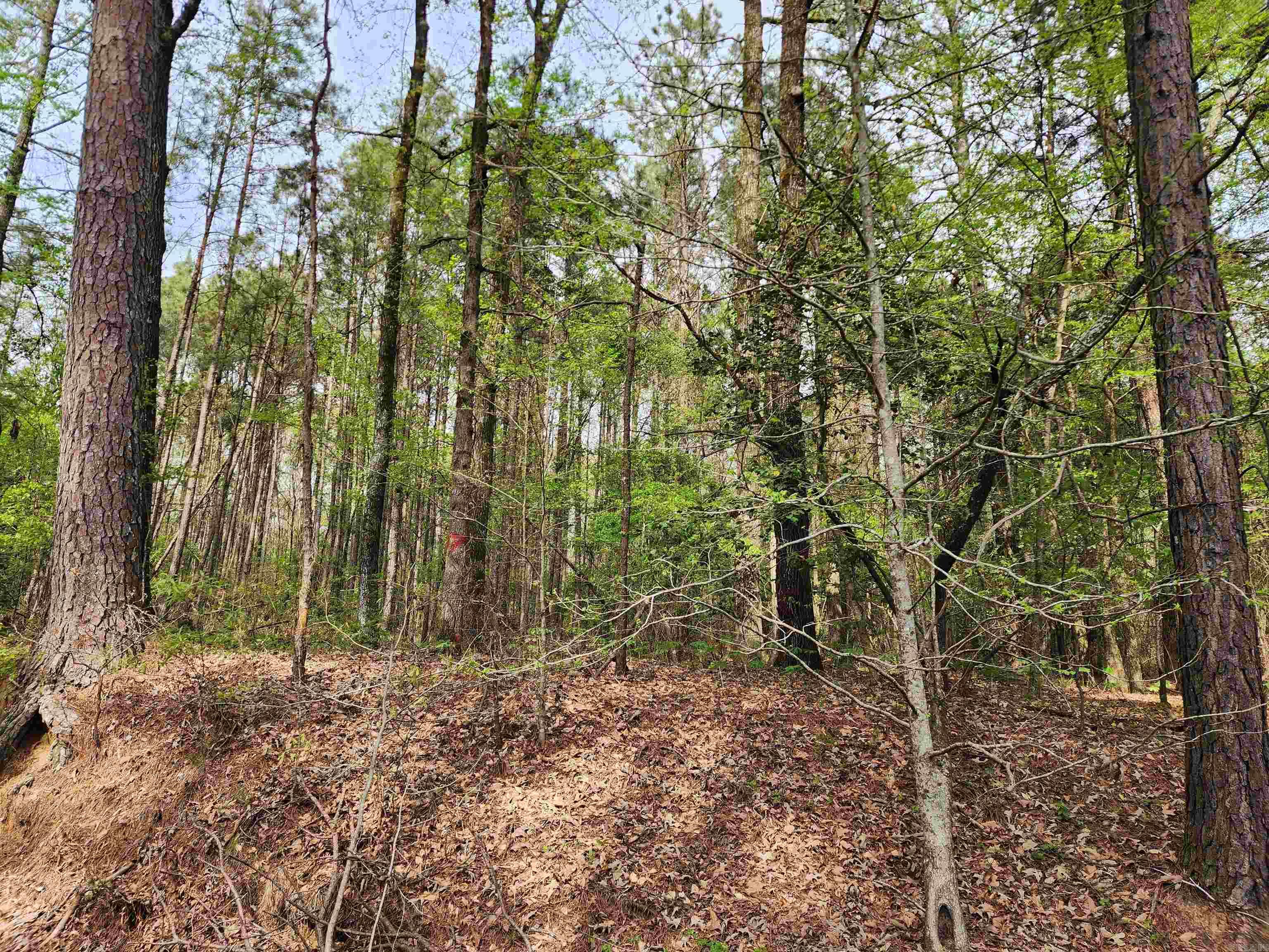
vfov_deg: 58.9
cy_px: 476
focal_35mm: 23
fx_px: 843
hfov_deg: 73.9
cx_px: 634
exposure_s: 1/239
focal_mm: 6.4
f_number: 1.8
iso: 12
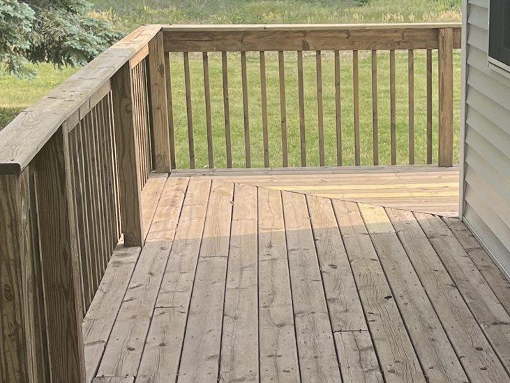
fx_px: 1208
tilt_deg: -9.9
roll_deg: +0.3
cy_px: 237
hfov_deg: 23.6
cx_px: 382
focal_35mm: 82
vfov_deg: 18.0
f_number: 1.6
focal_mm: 5.1
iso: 50
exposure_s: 1/858
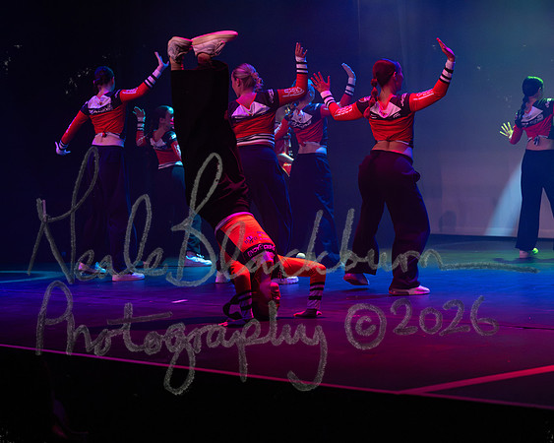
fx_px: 1459
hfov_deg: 21.5
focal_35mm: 89
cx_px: 239
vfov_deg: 17.3
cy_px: 222
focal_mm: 79
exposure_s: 1/500
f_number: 4
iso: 5000
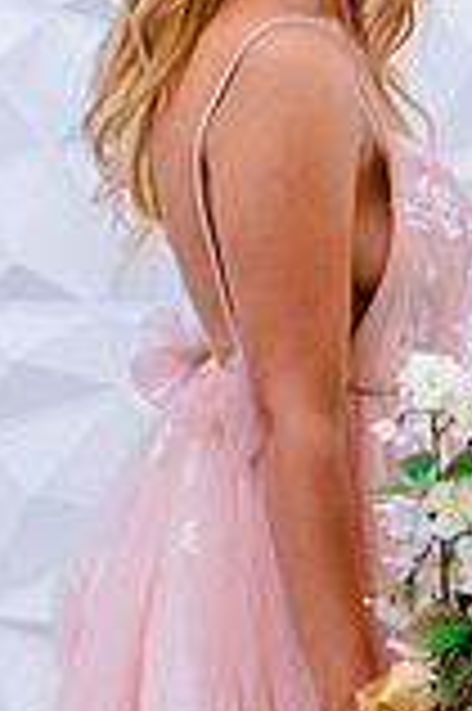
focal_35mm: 222
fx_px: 4375
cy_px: 310
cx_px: 339
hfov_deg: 6.2
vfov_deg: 9.3
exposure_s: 1/200
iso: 1000
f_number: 4
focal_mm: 78
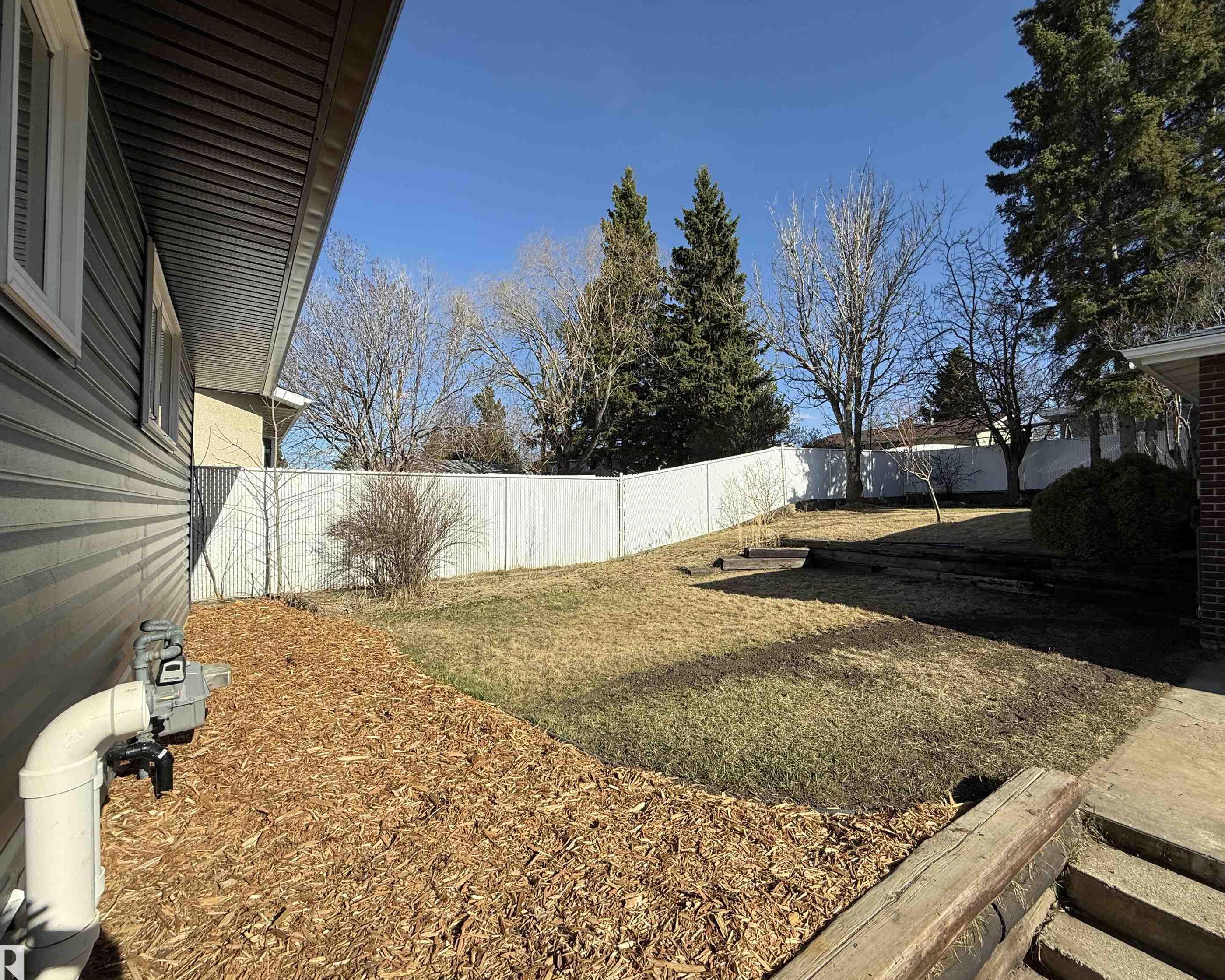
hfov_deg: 96.7
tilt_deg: +1.8
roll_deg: -0.1
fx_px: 544
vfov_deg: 84.0
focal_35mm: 15
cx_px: 653
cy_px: 500
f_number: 2.2
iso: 50
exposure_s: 1/2611
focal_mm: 2.22
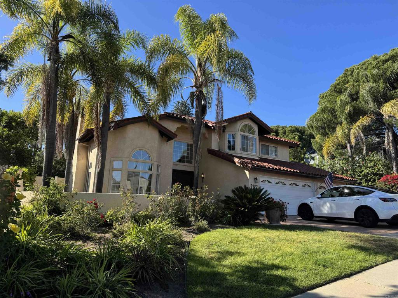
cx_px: 199
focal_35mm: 24
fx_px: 276
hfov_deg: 71.6
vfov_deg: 56.8
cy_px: 149
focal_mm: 6.76
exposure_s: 1/1678
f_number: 1.78
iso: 80
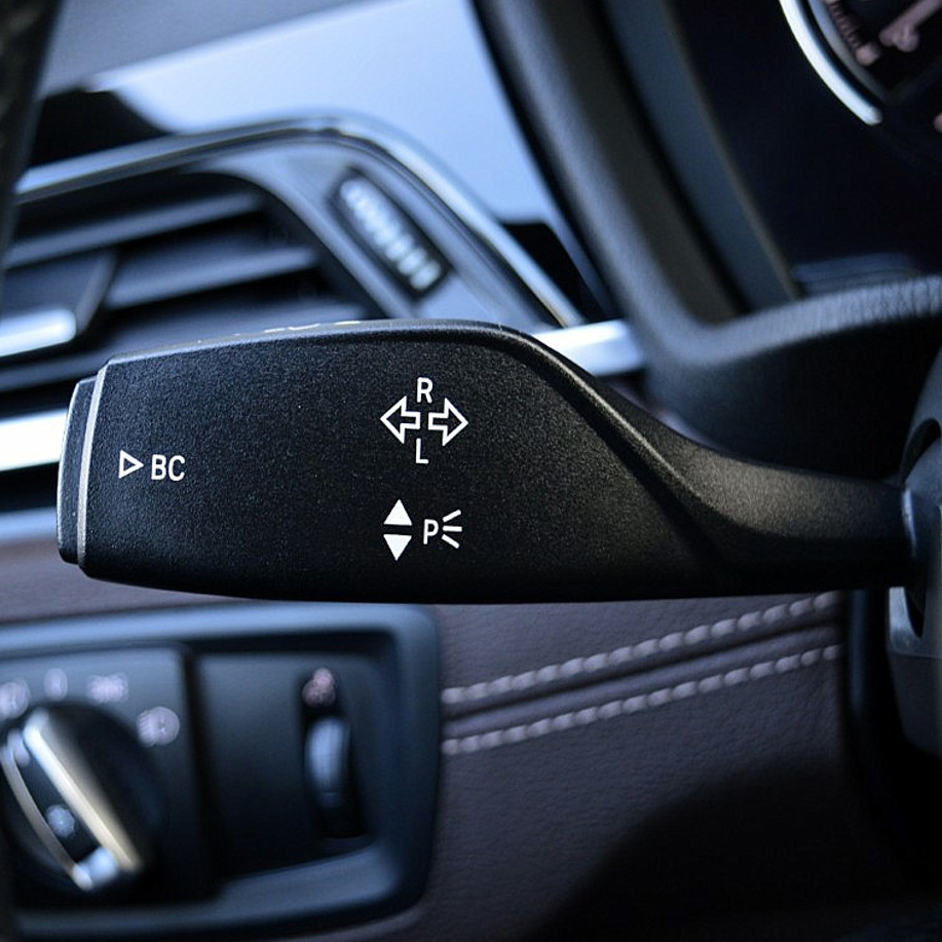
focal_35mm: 70
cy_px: 468
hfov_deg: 24.6
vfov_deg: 24.7
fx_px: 2155
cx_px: 350
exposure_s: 1/50
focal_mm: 36
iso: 800
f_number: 4.8
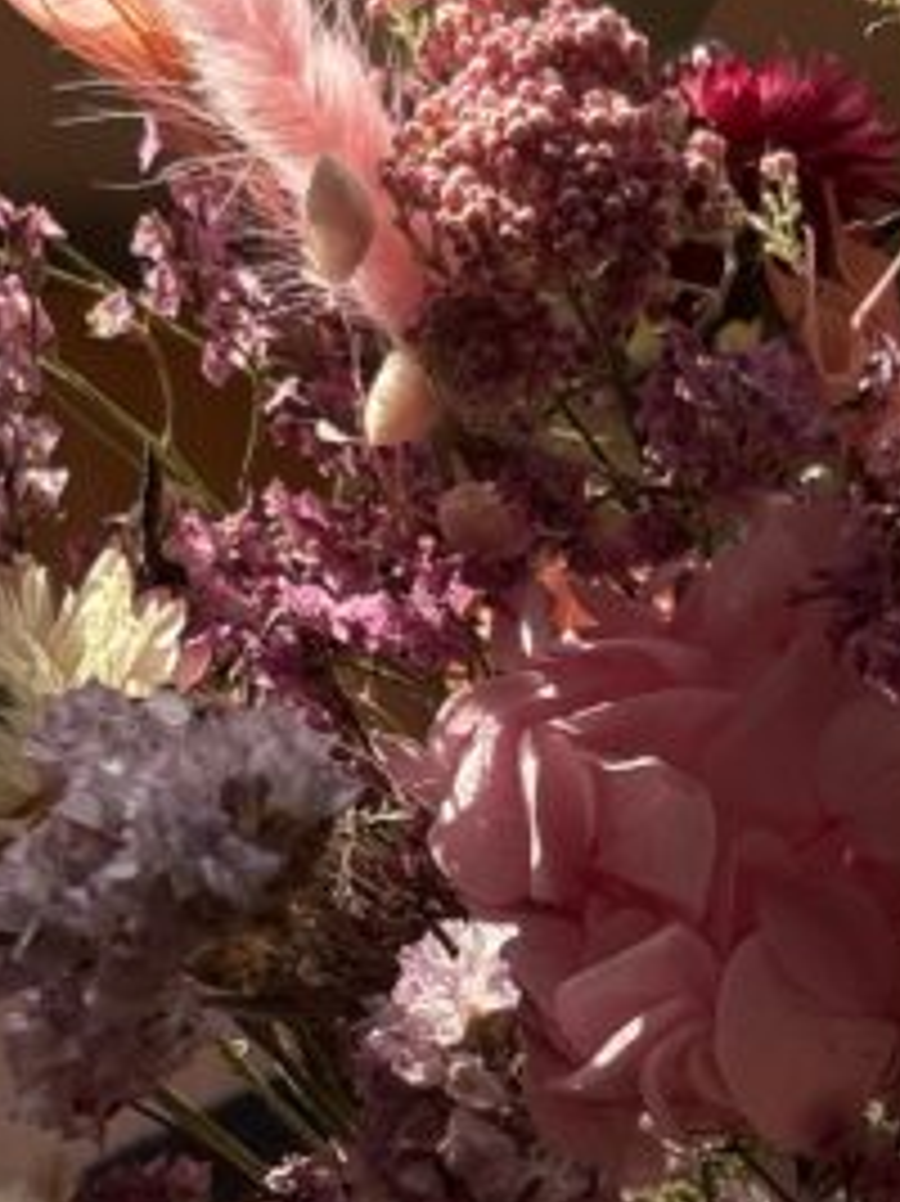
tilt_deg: -47.8
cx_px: 801
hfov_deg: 9.5
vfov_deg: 12.6
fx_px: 5412
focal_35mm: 156
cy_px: 1089
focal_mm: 5.96
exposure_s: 1/873
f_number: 1.6
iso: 40
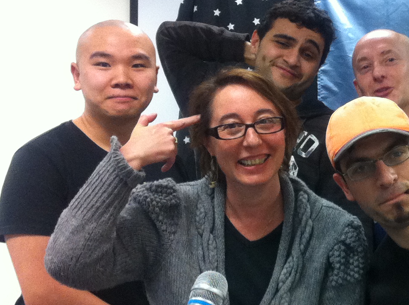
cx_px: 409
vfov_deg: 15.7
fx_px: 1109
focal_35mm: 94
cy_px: 160
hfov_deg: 20.2
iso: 200
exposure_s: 1/17
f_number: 2.8
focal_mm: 3.85
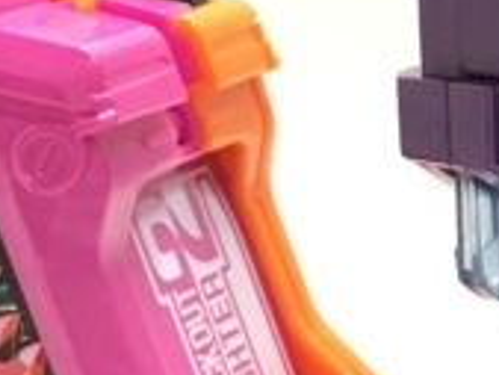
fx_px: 2539
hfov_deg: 10.8
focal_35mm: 176
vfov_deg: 8.4
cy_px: 74
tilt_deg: -10.8
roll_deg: +0.5
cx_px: 780
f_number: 2.2
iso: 125
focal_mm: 4.15
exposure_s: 1/30
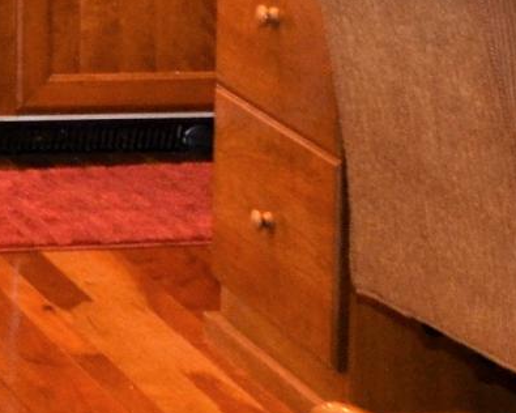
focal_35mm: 192
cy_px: -382
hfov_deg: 8.9
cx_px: -792
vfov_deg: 7.7
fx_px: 2932
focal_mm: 18
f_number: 3.5
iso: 800
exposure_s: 1/45
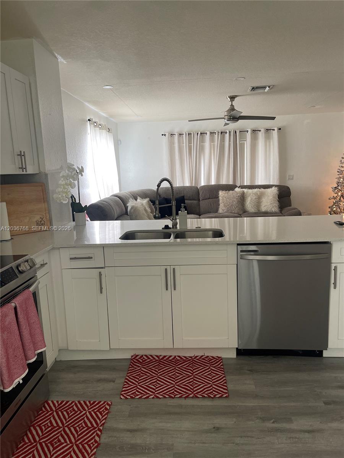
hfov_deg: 53.1
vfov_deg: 67.3
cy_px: 229
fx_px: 345
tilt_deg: -9.1
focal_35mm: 26
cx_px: 172
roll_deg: +2.4
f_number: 1.6
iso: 125
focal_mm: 5.1
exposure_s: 1/60
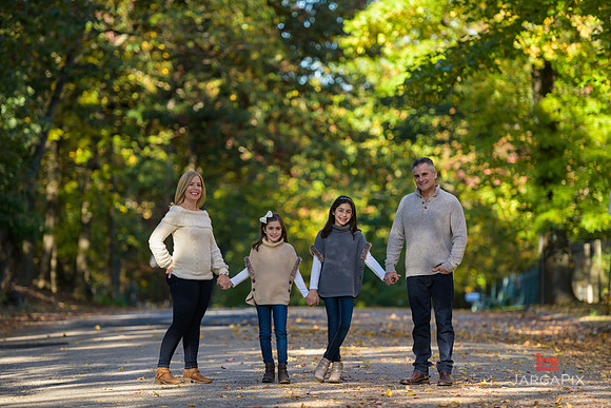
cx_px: 306
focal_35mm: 175
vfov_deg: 7.9
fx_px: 2971
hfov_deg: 11.7
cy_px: 204
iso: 200
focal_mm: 175
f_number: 3.2
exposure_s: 1/400
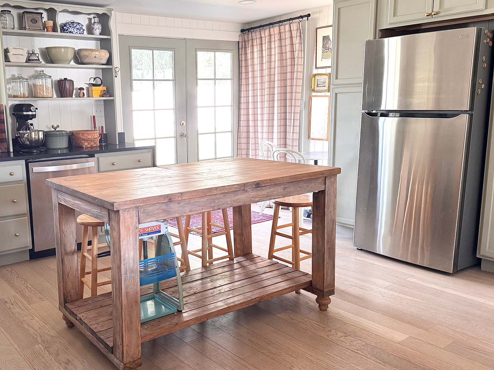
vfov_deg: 42.9
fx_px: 471
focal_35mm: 33
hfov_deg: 54.6
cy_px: 193
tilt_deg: -10.0
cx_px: 180
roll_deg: +1.7
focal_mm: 6.76
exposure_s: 1/120
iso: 200
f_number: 1.78
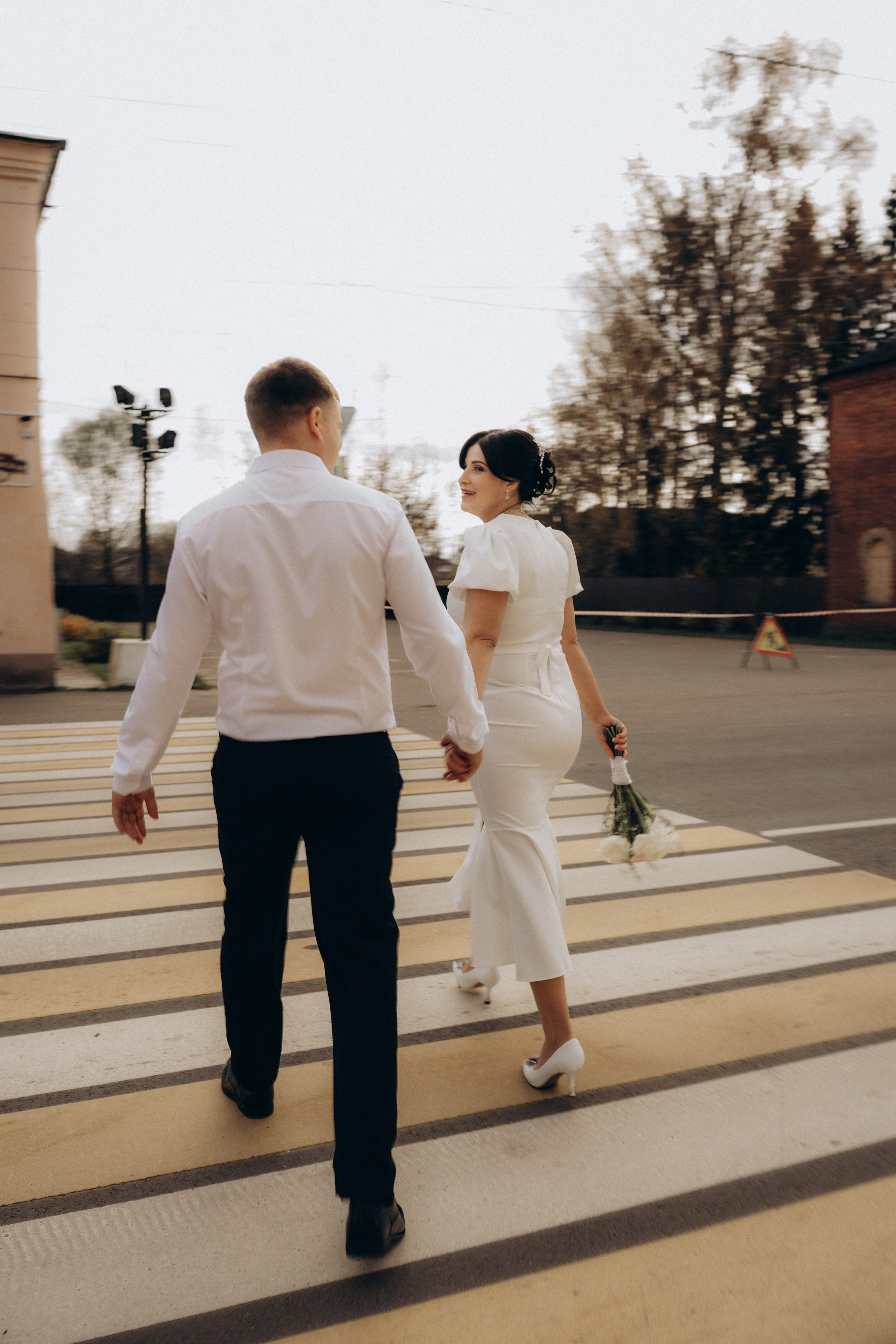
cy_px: 672
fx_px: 1045
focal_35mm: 28
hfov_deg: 46.4
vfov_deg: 65.5
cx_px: 448
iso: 50
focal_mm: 28
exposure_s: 1/50
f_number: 5
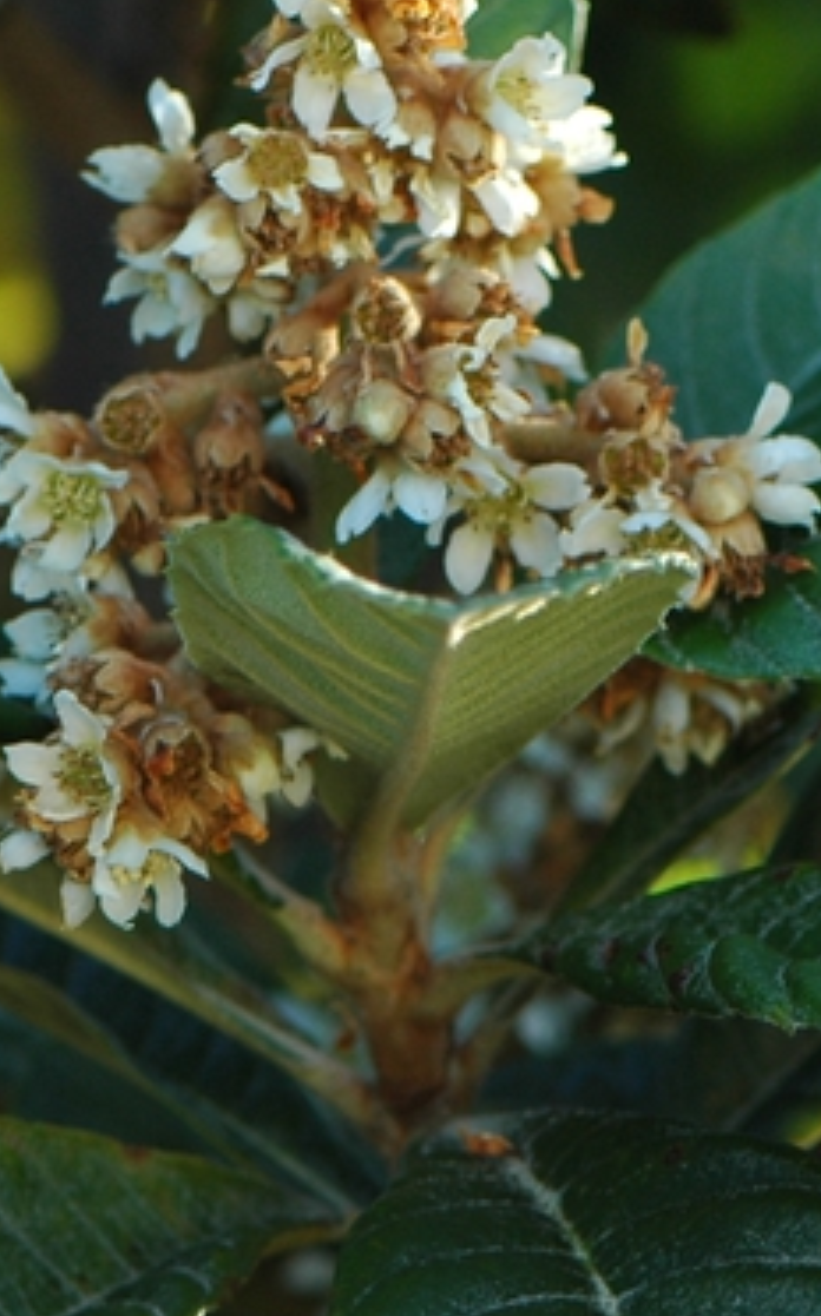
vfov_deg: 4.8
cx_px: 499
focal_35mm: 441
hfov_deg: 3.0
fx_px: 15827
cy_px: 485
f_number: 5
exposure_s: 1/160
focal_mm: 105
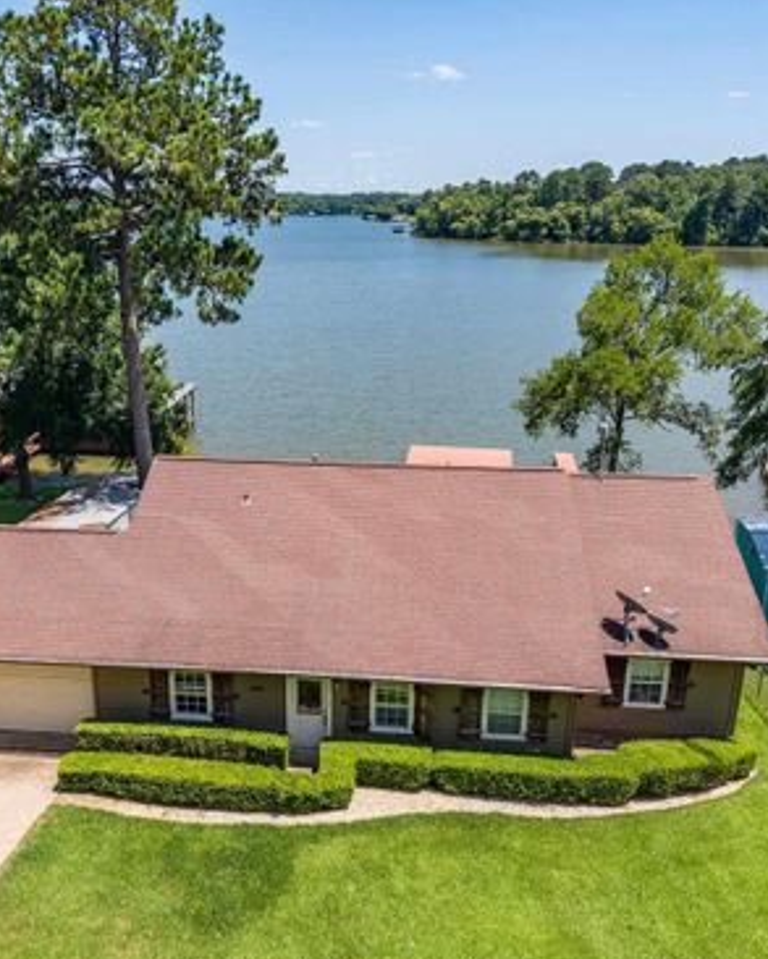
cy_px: 482
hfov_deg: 45.6
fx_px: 909
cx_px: 315
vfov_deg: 55.6
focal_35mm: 32
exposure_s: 1/4000
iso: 200
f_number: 1.8
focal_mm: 8.67
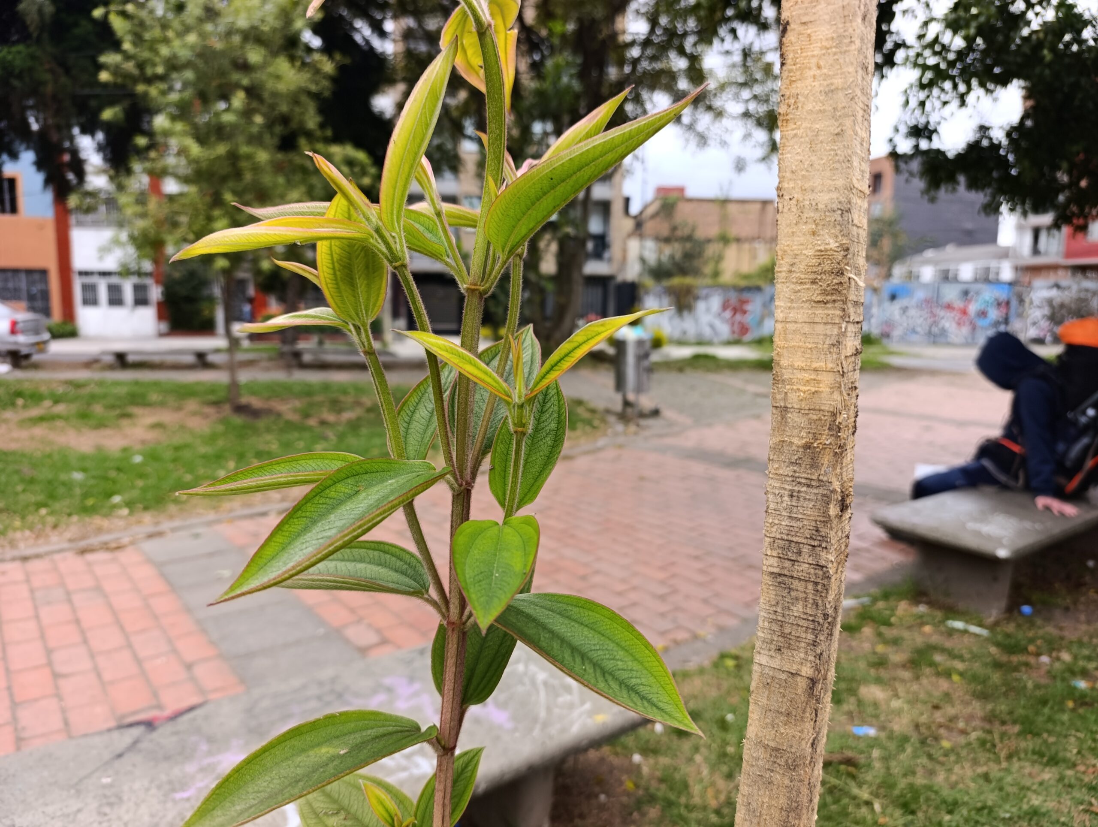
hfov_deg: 73.8
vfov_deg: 59.0
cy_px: 414
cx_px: 549
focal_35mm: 23
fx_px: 731
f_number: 1.6
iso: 50
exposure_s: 1/178
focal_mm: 6.14
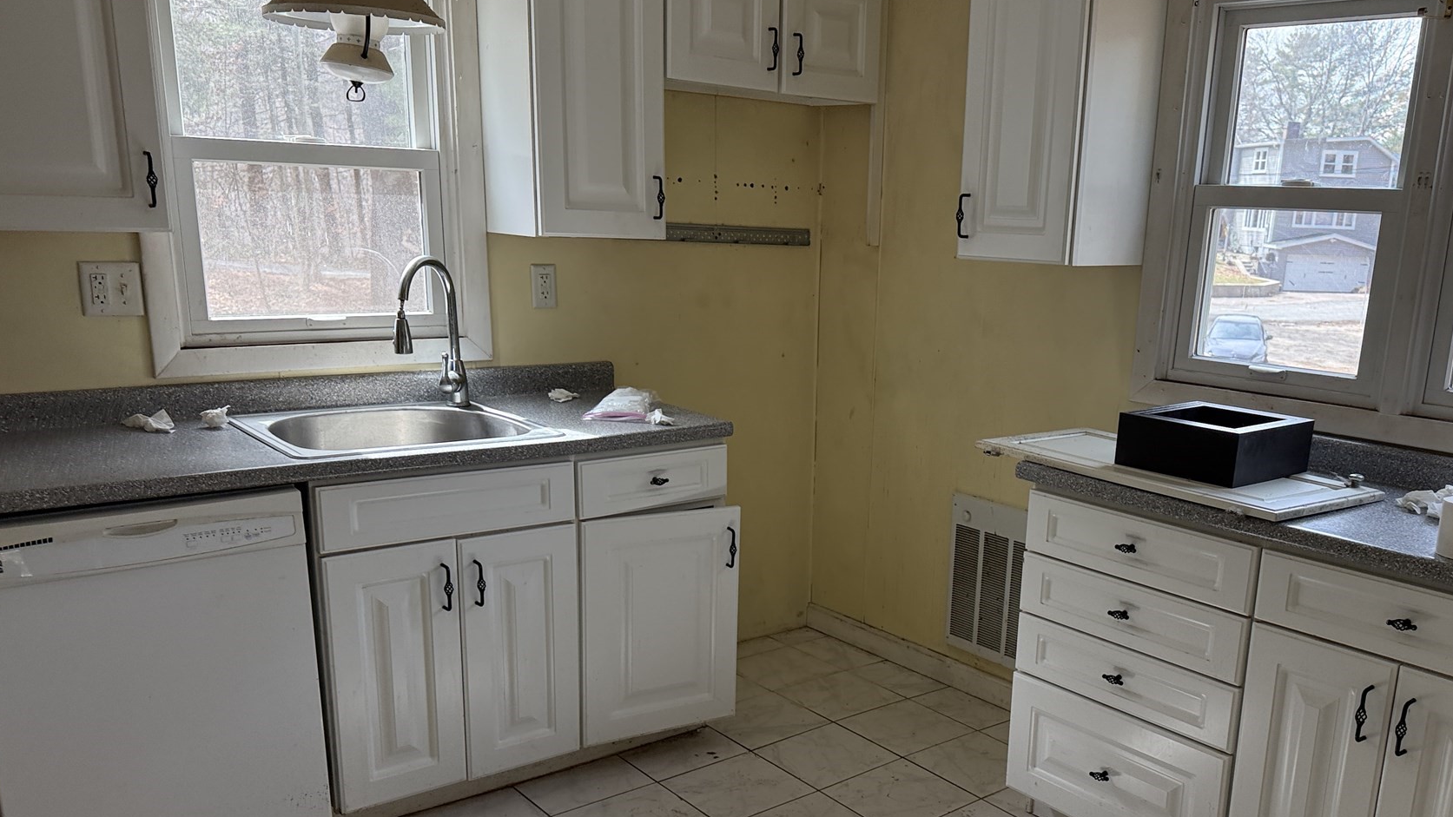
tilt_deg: -16.3
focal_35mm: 32
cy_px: 557
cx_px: 868
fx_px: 1233
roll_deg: -3.1
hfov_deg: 60.5
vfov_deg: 36.2
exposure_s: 1/230
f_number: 1.78
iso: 160
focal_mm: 6.76
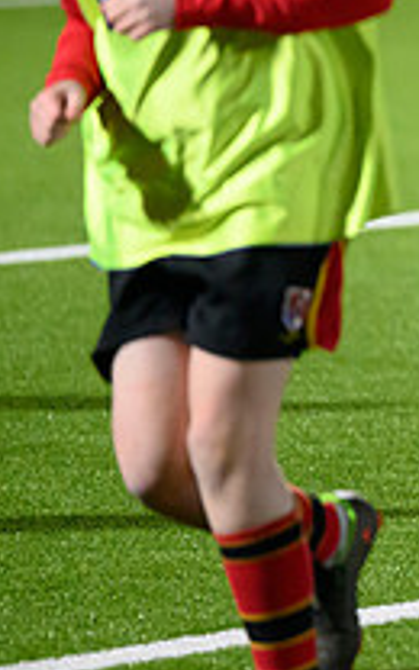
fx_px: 12077
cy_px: 11
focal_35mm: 661
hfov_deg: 2.0
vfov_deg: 3.2
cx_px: 1078
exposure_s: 1/1000
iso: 6400
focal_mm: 200
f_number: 3.2
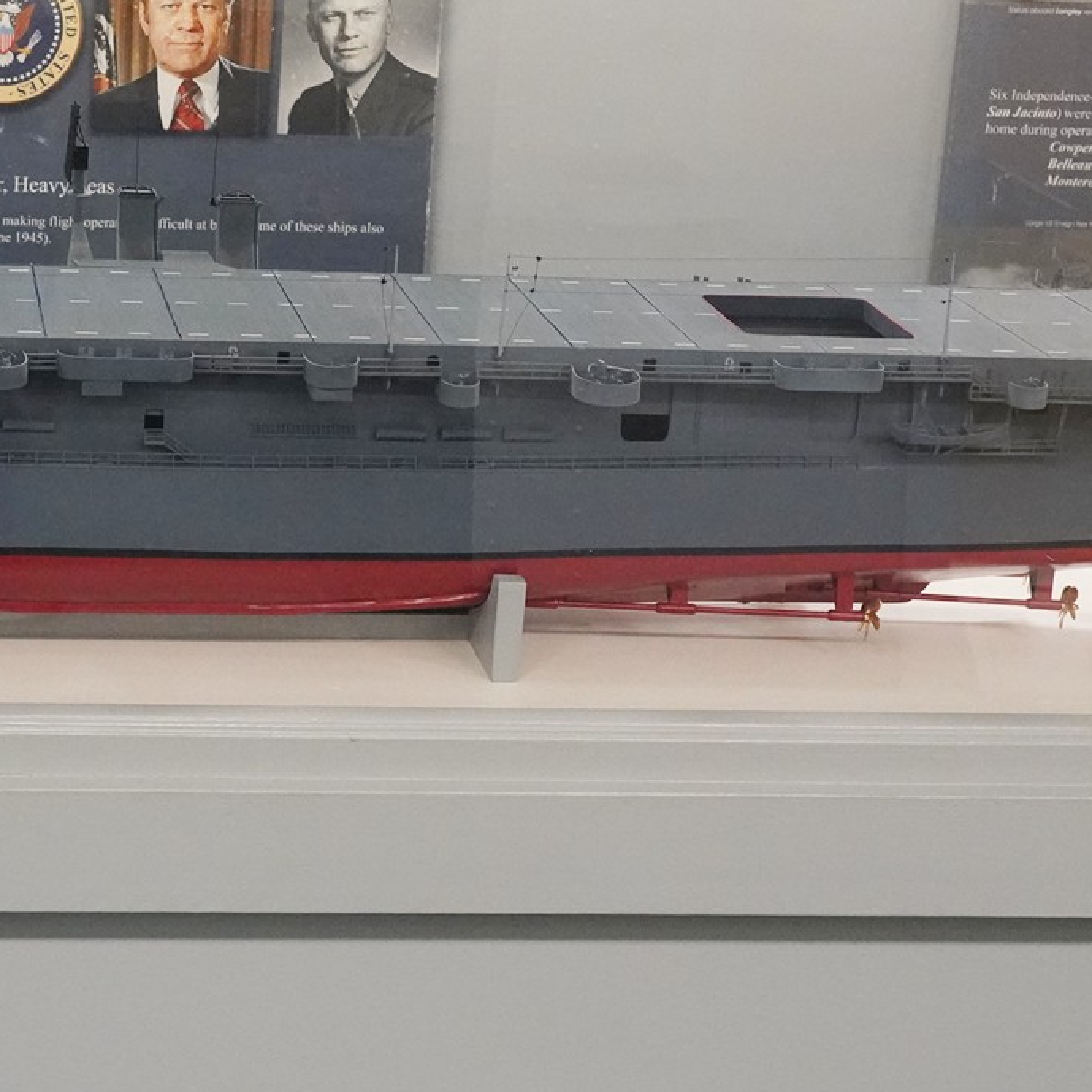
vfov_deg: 21.9
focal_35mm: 79
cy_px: 518
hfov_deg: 21.2
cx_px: 5
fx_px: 2820
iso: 6400
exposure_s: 1/80
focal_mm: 32
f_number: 8
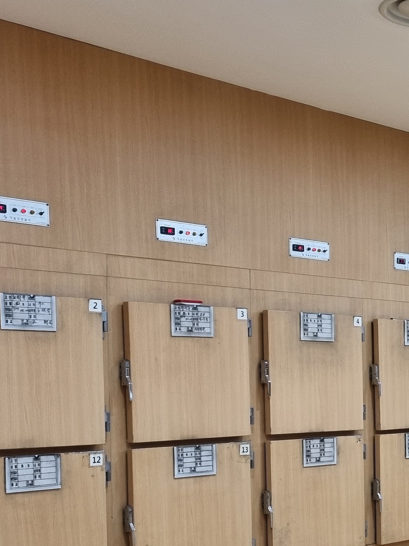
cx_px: 461
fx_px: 1119
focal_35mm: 71
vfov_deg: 26.9
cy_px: 433
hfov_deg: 19.7
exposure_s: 1/120
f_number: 1.8
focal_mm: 5.4
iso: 250
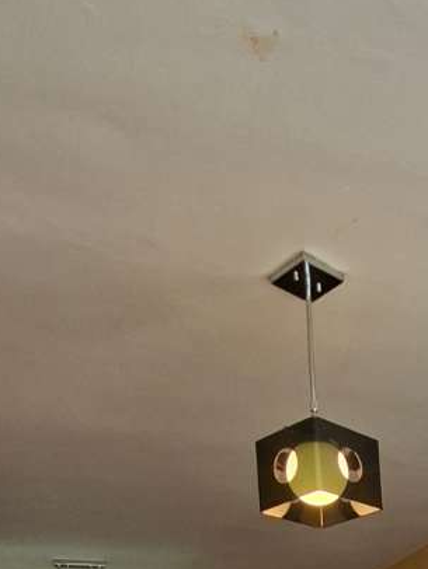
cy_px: 820
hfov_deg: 28.2
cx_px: 443
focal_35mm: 48
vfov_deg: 28.5
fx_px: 790
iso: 40
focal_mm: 1.74
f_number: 2.2
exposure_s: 1/40
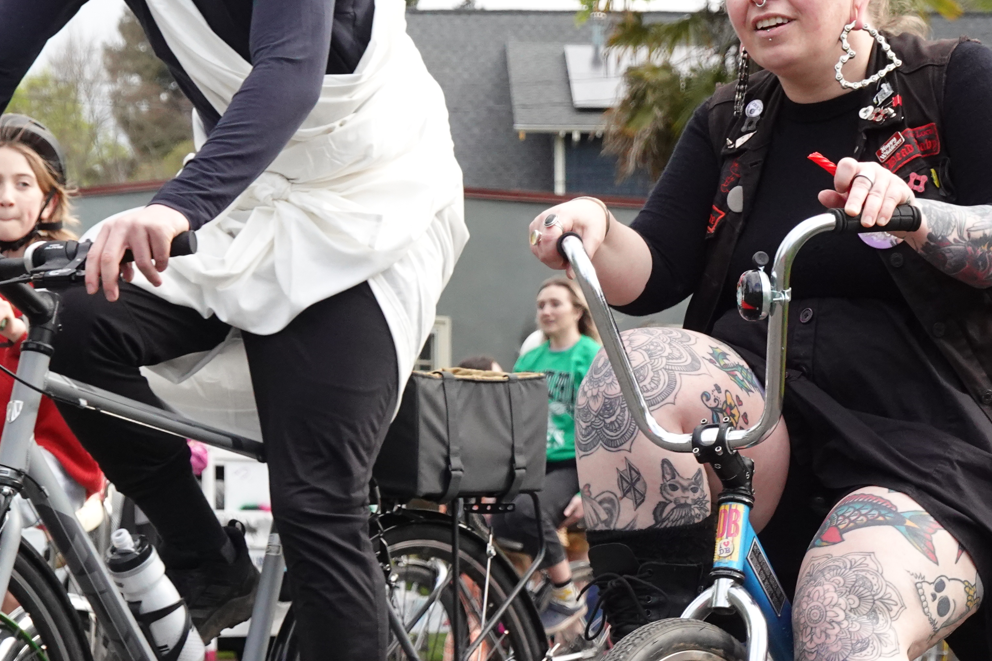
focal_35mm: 176
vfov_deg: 7.8
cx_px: 568
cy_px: 405
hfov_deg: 11.7
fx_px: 4849
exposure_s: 1/1250
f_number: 4.5
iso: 1000
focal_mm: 36
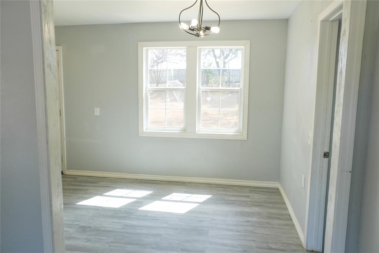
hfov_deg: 67.4
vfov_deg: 47.9
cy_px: 126
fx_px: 284
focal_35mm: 27
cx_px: 190
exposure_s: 1/30
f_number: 10
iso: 160
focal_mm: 18
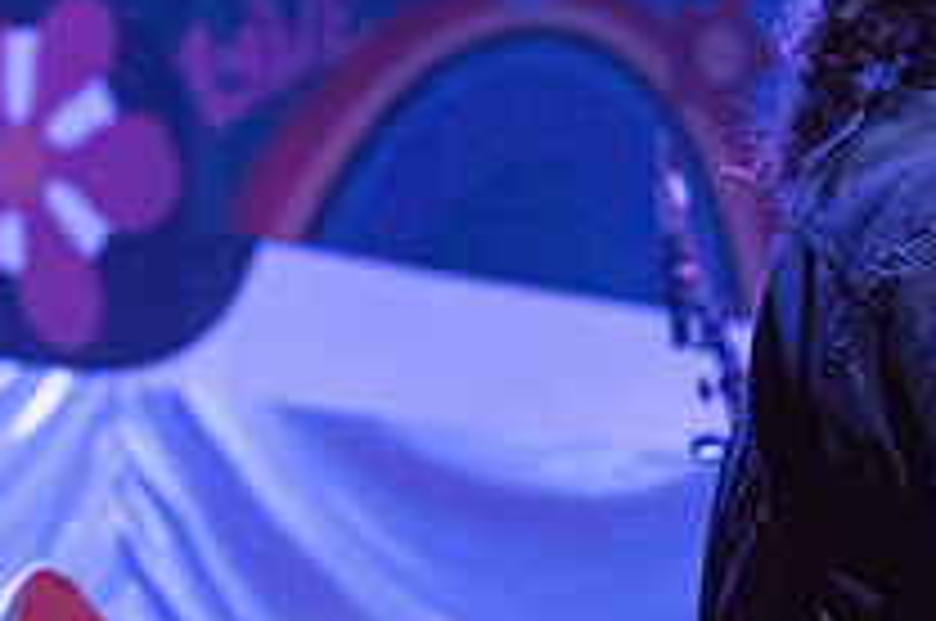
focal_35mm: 341
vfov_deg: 4.0
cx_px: 1053
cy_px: 349
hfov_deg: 6.0
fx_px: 8852
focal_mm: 122
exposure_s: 1/160
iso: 2500
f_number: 6.3
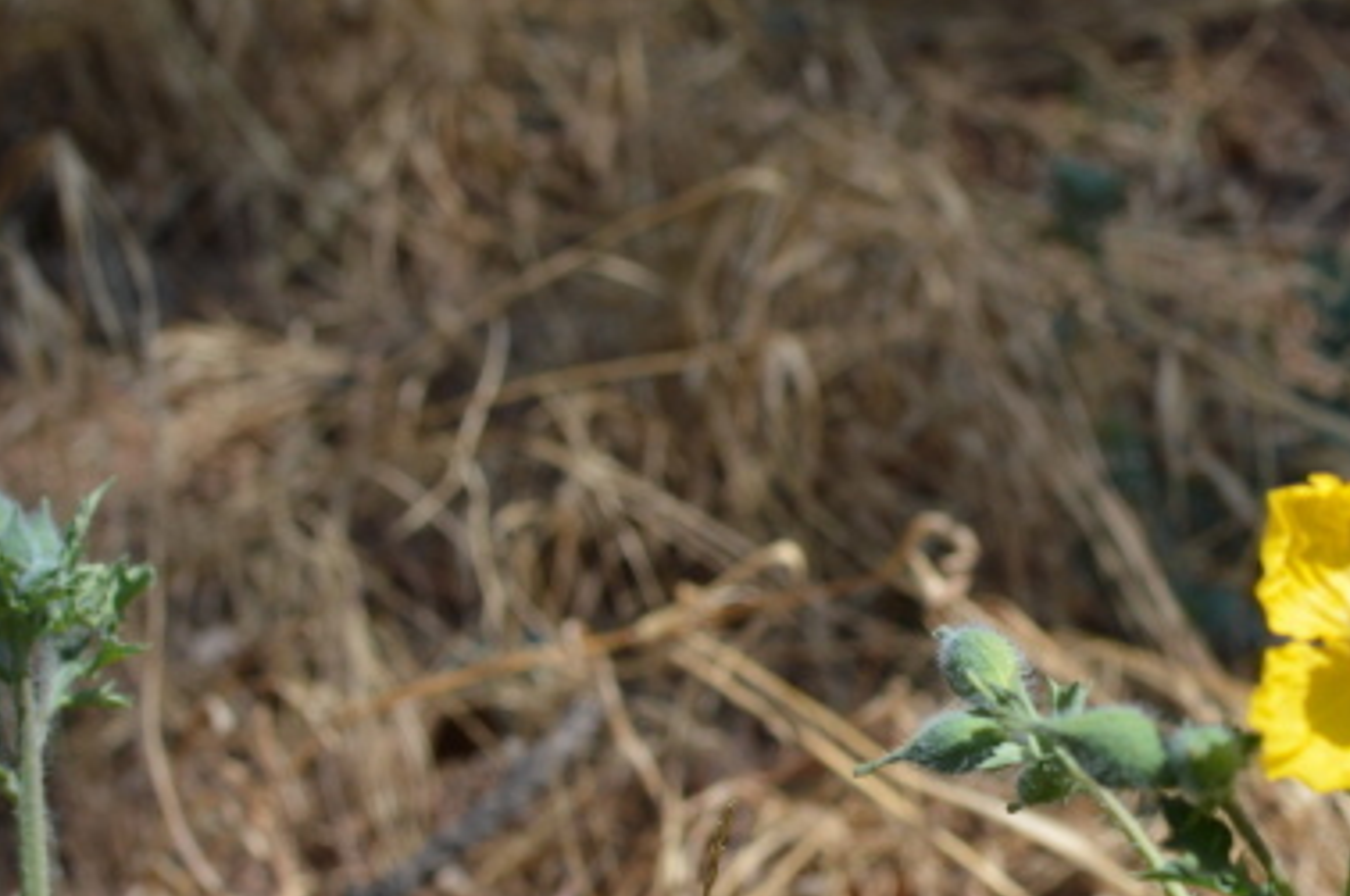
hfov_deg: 14.2
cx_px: 1396
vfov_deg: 9.5
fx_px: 5331
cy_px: 1116
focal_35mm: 142
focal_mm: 35
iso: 100
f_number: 7.1
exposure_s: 1/200
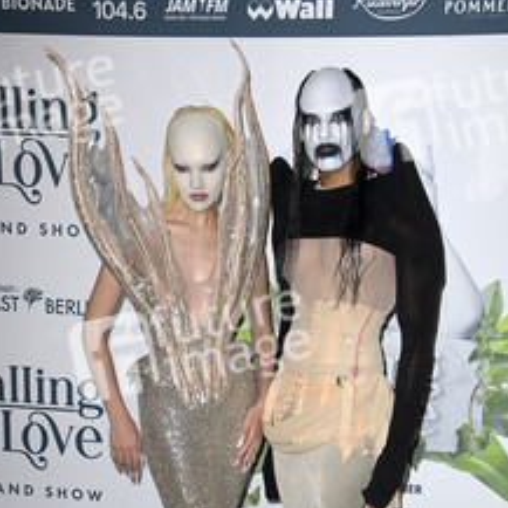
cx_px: 258
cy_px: 464
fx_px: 1245
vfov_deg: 22.5
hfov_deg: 23.1
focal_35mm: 75
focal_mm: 48
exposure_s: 1/250
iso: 640
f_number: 5.6
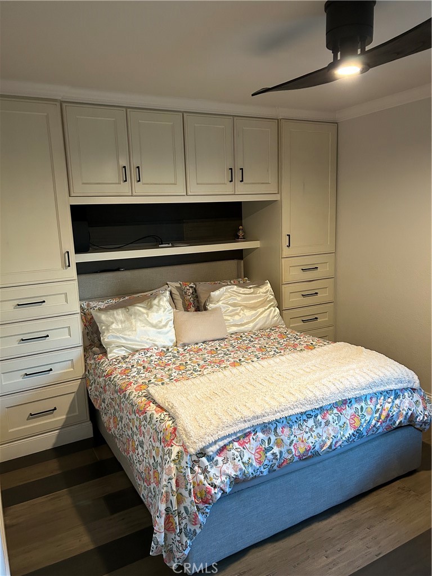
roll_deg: +2.5
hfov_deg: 53.1
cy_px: 288
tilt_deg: -10.1
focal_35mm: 26
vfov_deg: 67.3
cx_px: 216
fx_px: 433
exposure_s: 1/60
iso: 320
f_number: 1.5
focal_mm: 5.7
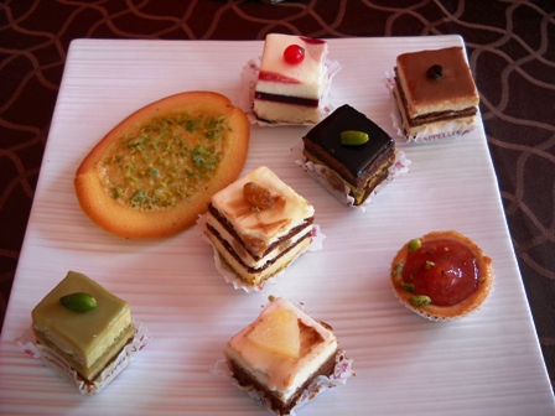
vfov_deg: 35.1
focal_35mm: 41
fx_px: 657
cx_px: 278
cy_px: 208
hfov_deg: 45.8
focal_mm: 6.72
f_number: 3.1
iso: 118
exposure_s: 1/60
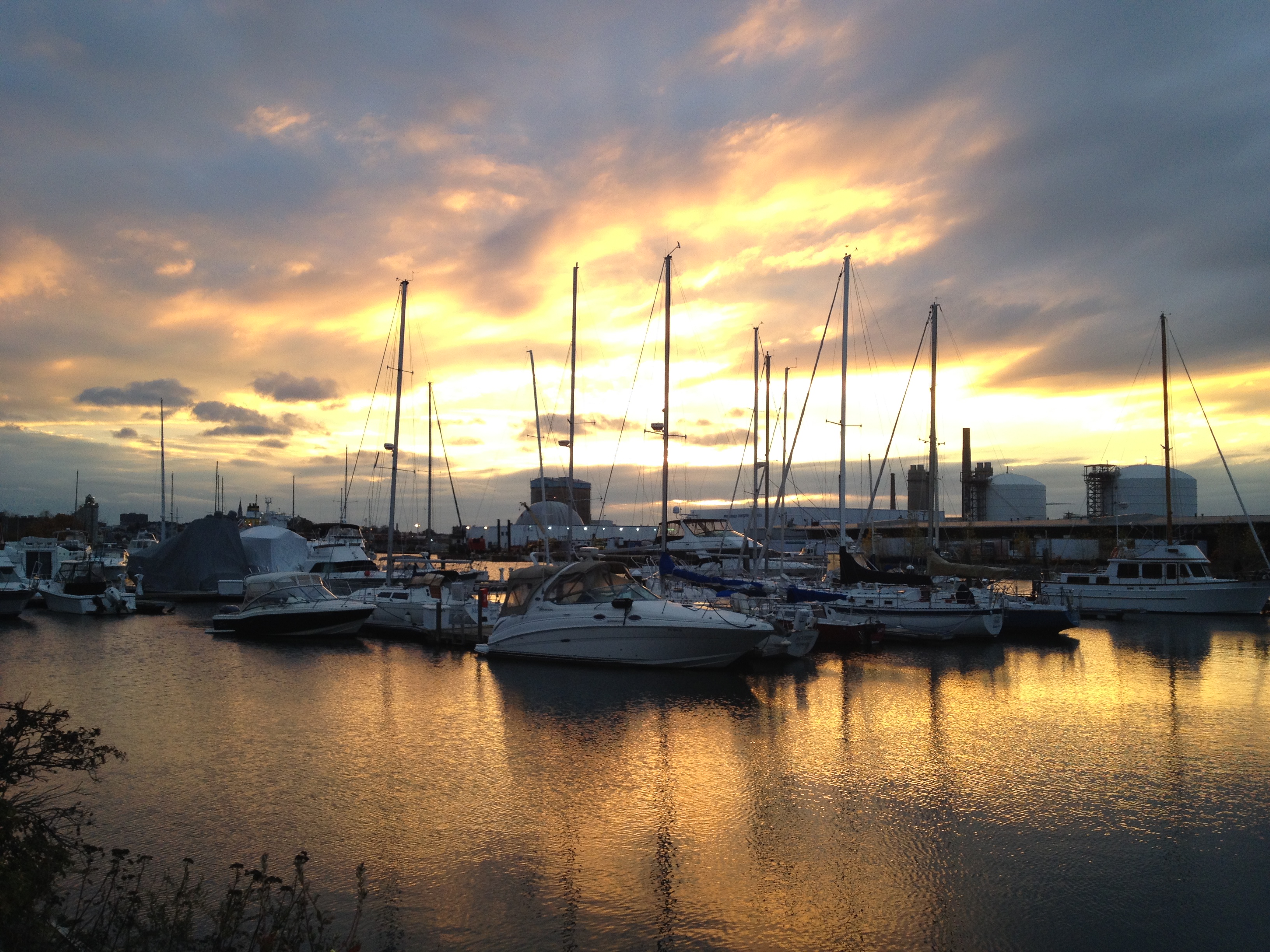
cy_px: 476
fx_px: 1284
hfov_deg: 52.6
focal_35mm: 35
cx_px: 635
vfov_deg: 40.7
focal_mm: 4.28
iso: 80
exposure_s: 1/120
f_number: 2.4
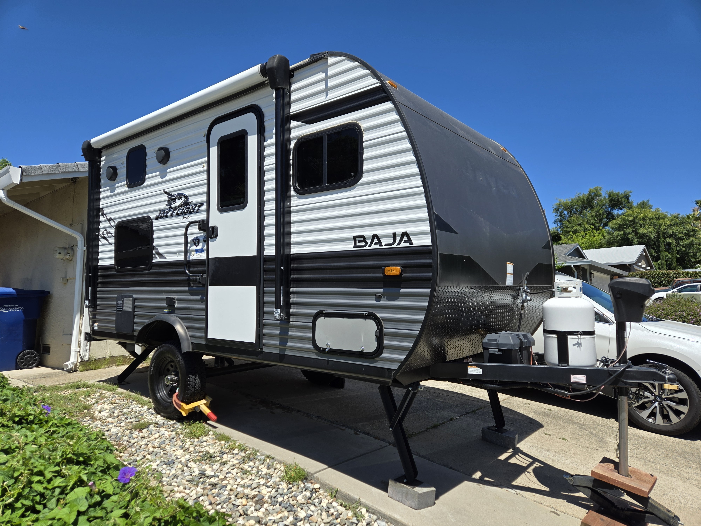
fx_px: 466
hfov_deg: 73.9
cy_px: 263
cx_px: 350
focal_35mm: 23
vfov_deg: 58.9
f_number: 1.8
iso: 25
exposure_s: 1/1742
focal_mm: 5.4
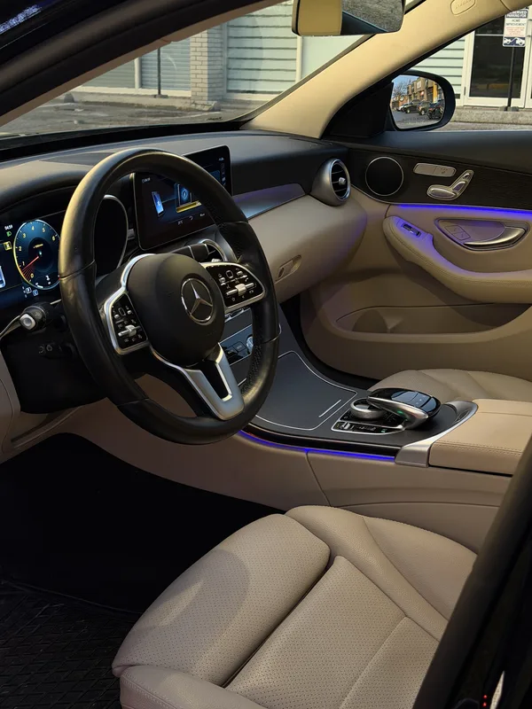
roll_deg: -0.7
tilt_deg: -17.6
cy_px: 354
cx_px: 266
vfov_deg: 39.7
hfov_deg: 30.3
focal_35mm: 48
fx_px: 984
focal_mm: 6.76
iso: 200
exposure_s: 1/60
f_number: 1.78
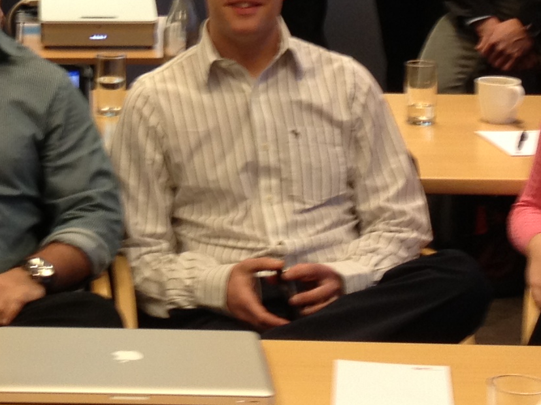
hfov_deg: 14.2
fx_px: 2157
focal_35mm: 138
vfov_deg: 10.3
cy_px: -239
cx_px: 55
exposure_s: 1/20
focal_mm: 4.28
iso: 64
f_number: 2.4
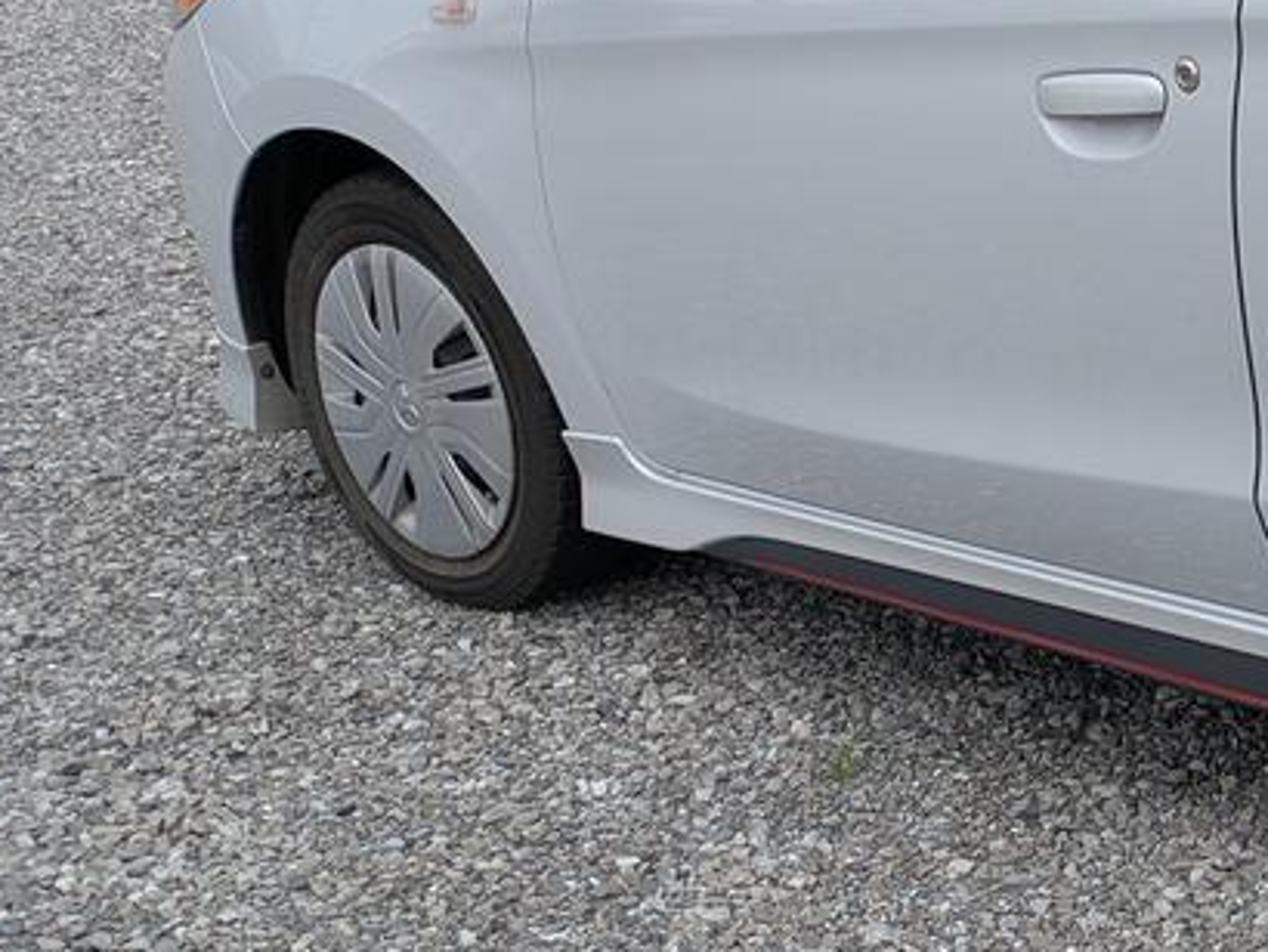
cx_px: 1891
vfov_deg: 18.9
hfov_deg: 21.2
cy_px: 328
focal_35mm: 78
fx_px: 2859
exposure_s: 1/1919
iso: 45
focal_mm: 5.43
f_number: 1.89
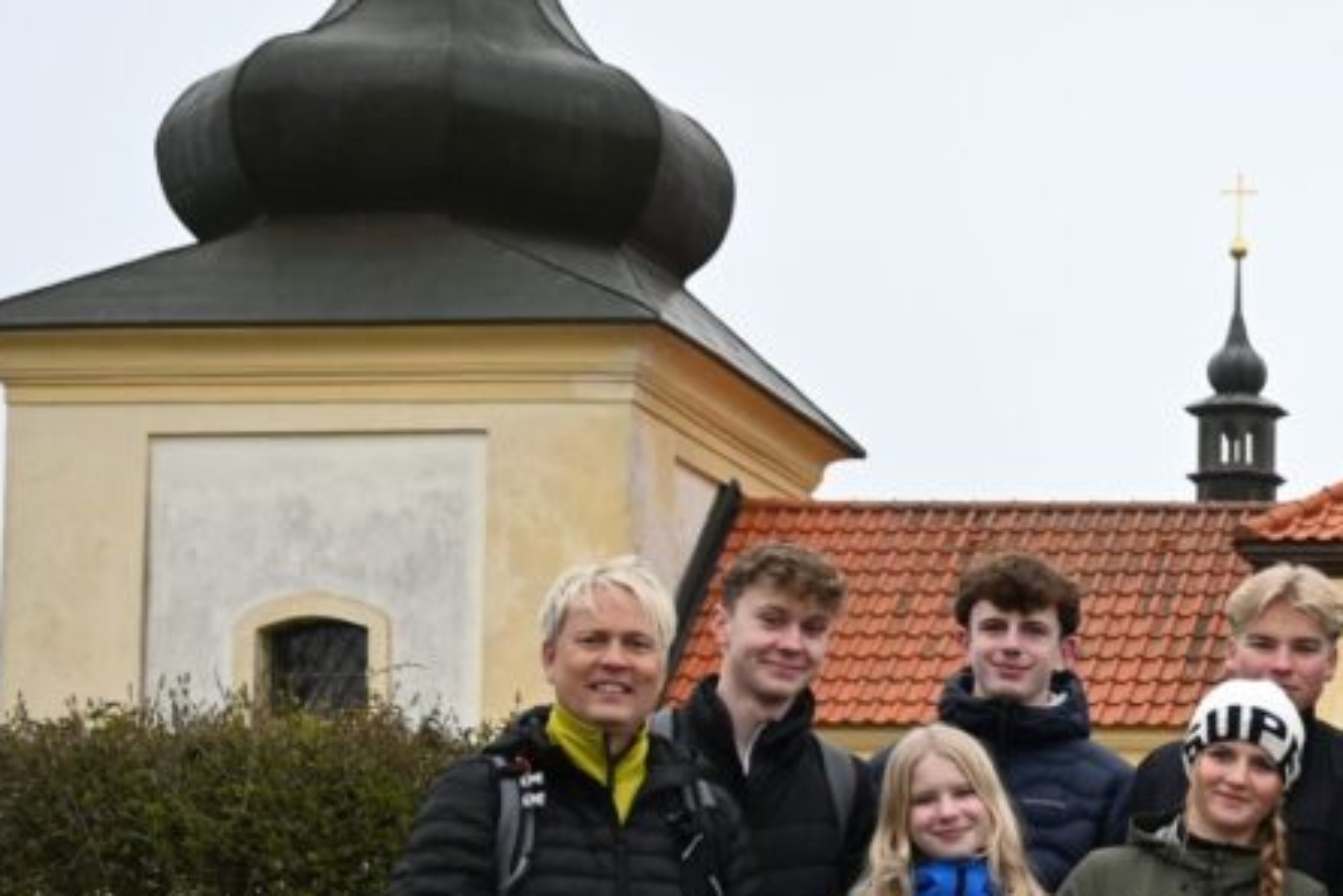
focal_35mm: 99
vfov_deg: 13.6
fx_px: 3695
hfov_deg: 19.0
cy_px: 938
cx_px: 1790
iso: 250
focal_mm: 24.5
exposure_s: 1/250
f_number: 4.2
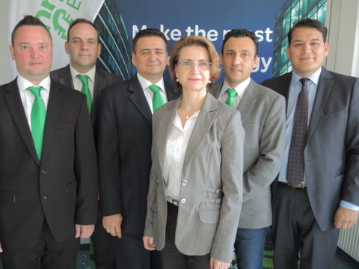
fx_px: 311
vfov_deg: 46.8
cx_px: 180
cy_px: 134
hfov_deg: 60.0
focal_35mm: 30
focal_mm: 6.5
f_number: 2
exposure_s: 1/30
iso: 140
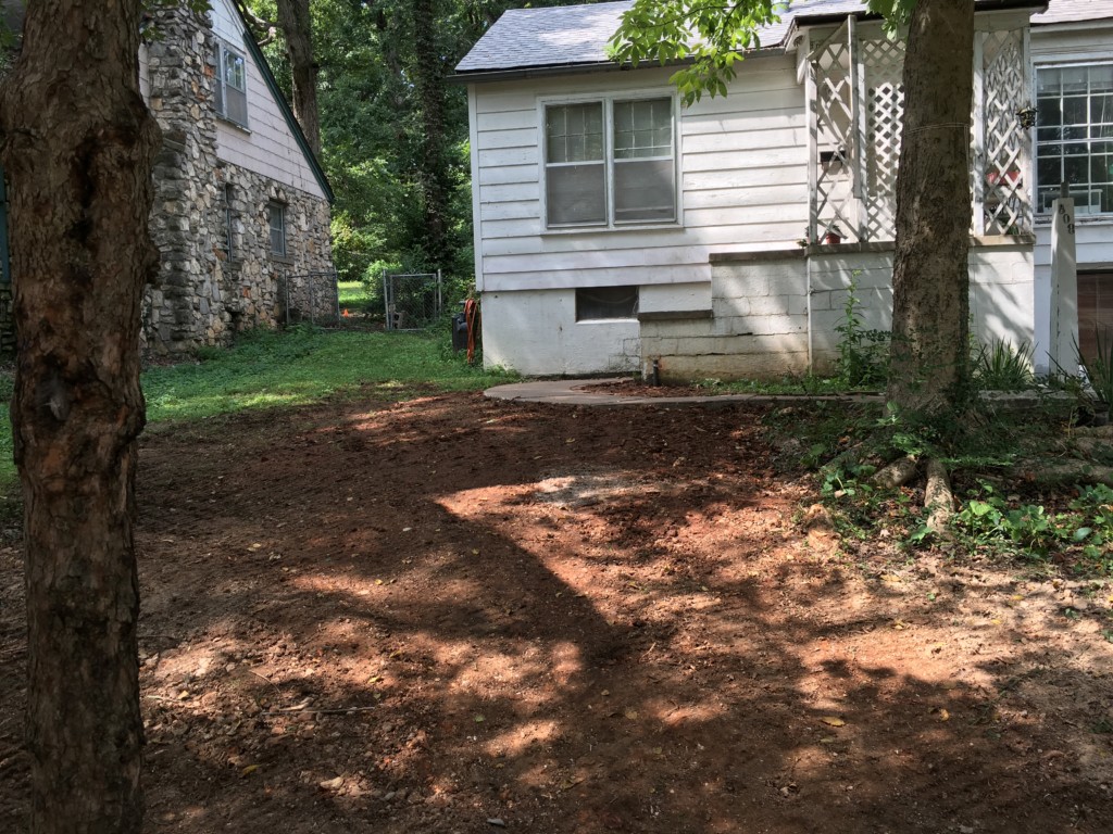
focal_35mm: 29
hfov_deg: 61.7
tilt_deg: -2.2
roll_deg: +1.6
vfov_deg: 48.2
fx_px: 932
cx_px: 556
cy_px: 417
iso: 25
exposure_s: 1/271
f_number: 2.2
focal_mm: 4.15
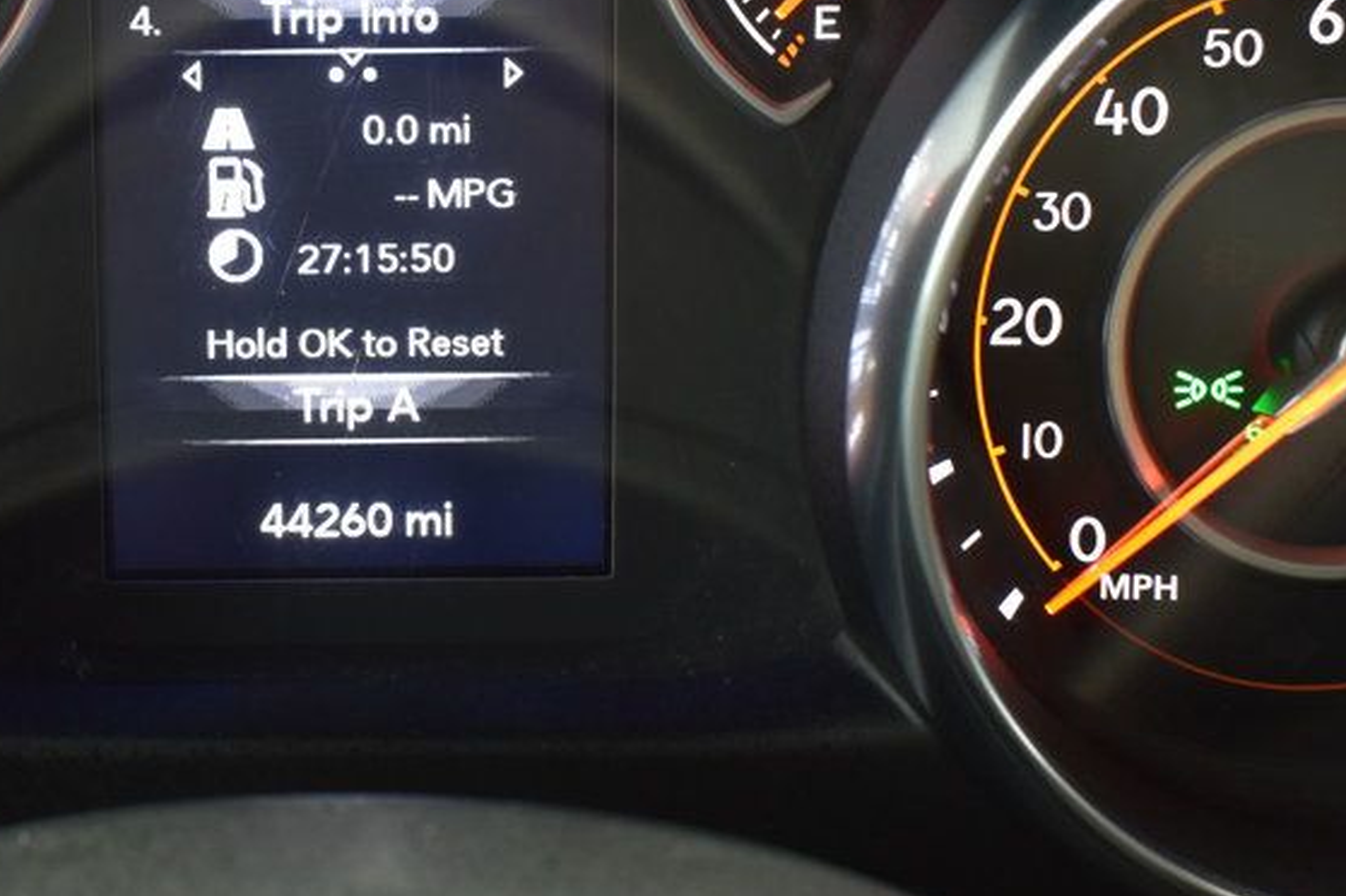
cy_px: 359
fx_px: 2466
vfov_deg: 20.6
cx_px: 388
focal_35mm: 66
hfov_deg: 30.2
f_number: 6.3
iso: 720
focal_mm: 24
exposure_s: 1/15
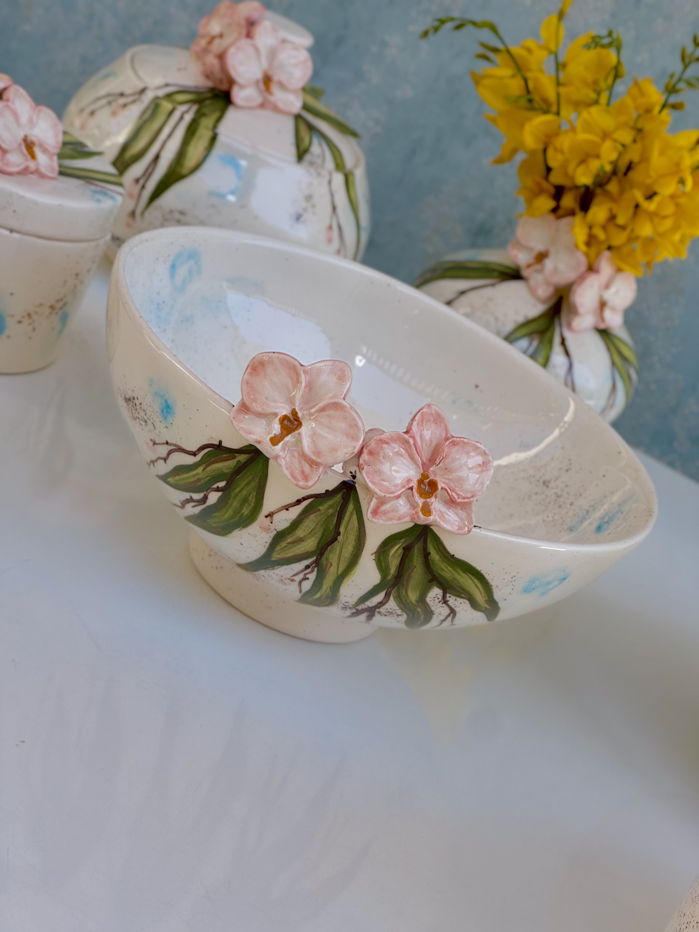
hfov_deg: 19.1
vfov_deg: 25.3
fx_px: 2073
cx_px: 350
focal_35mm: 77
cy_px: 466
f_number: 2.8
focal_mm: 9
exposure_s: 1/282
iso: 25
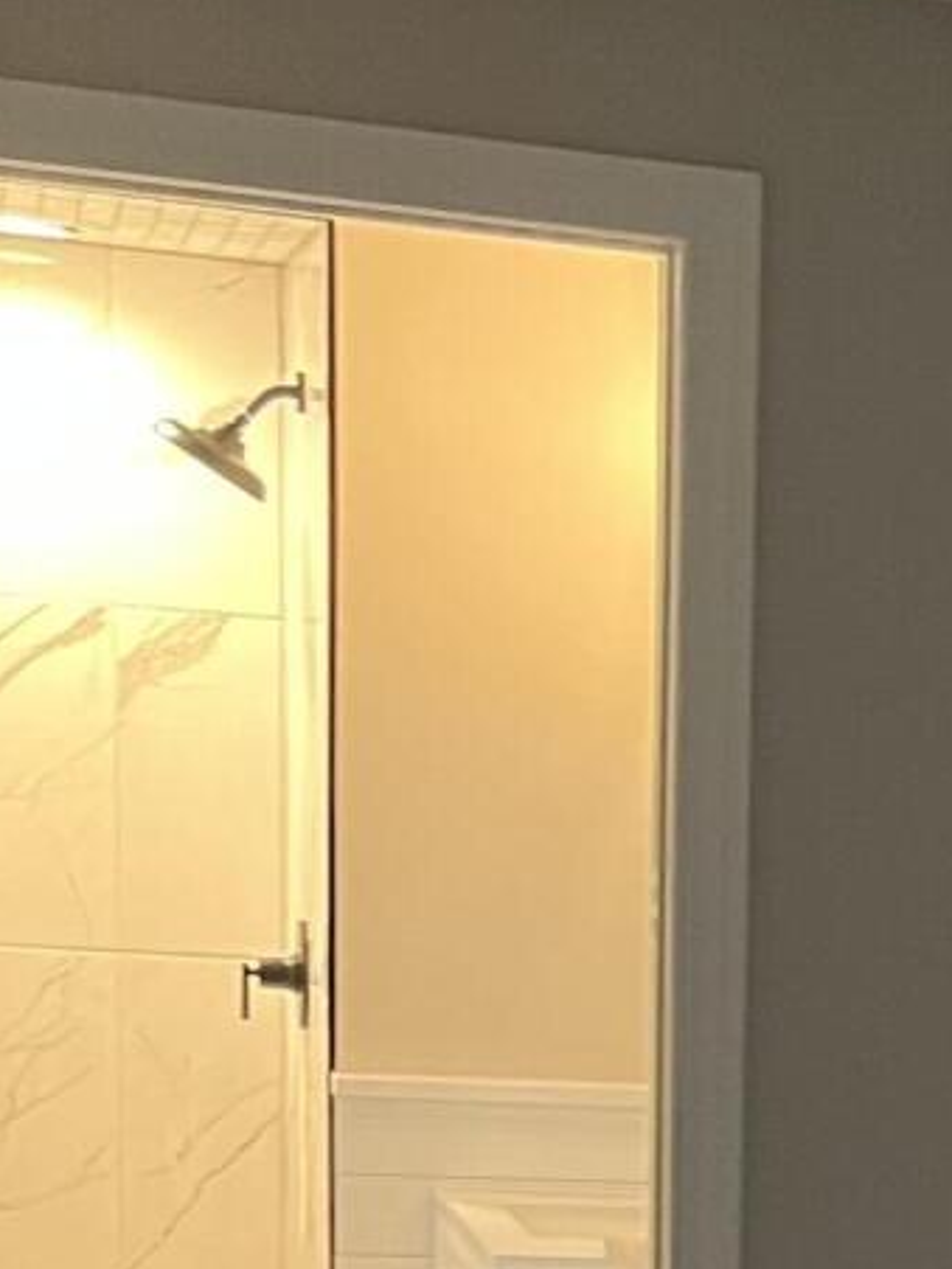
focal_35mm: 115
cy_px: 1614
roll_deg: -3.4
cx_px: 1856
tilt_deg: -12.7
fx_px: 4217
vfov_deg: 16.3
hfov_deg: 11.7
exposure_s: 1/60
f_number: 1.6
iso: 320
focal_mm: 5.1
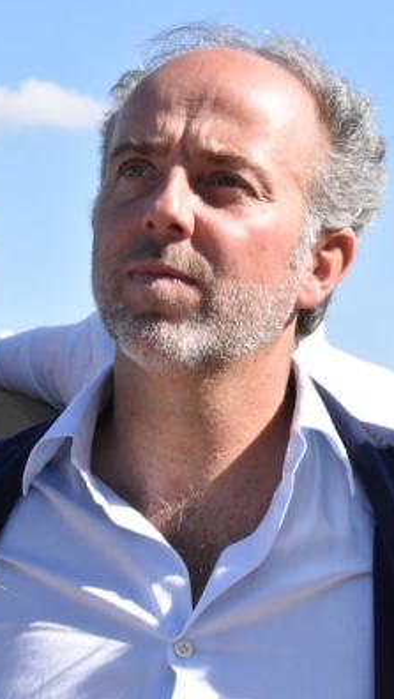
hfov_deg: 9.3
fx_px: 2427
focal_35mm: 131
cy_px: 348
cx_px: 223
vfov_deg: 16.4
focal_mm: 55
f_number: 18
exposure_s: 1/1250
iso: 3200
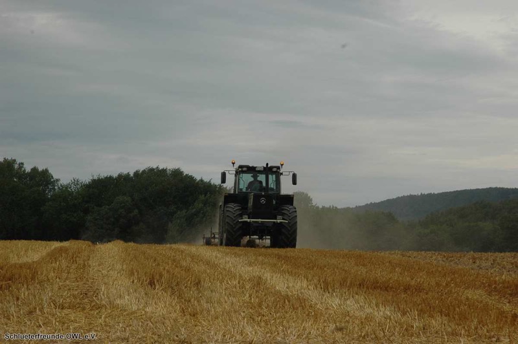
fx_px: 1510
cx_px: 259
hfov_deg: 19.5
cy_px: 172
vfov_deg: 13.0
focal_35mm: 105
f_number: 10
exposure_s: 1/400
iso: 400
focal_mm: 70
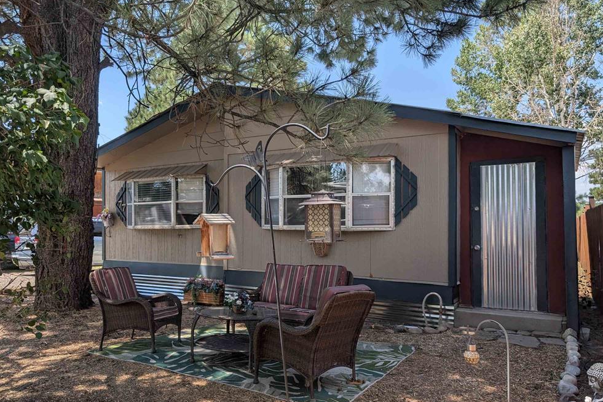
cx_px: 294
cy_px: 221
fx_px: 435
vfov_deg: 49.5
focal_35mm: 26
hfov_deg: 69.4
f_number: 1.68
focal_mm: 6.9
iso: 22
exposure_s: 1/548
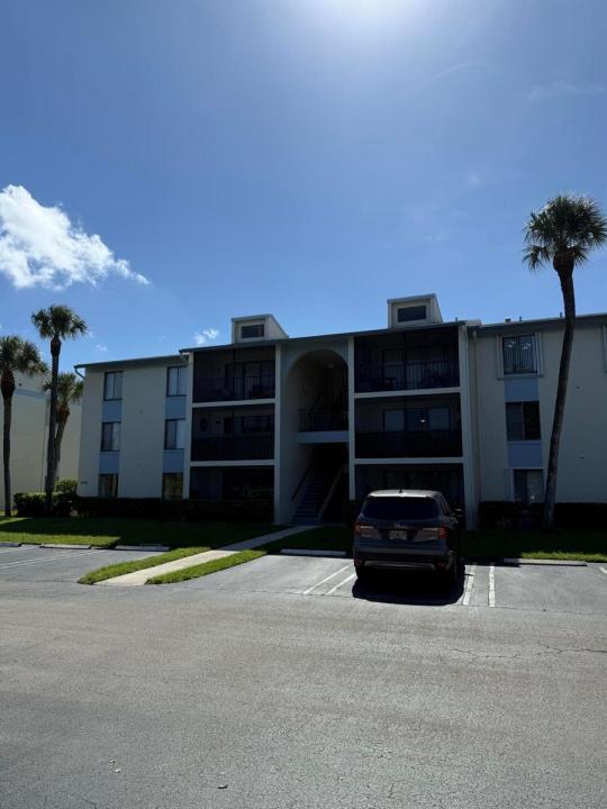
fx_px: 561
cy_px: 404
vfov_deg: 71.6
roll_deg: -0.3
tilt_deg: +8.5
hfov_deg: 56.8
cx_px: 304
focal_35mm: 24
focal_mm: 6.76
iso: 80
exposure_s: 1/7353
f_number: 1.78
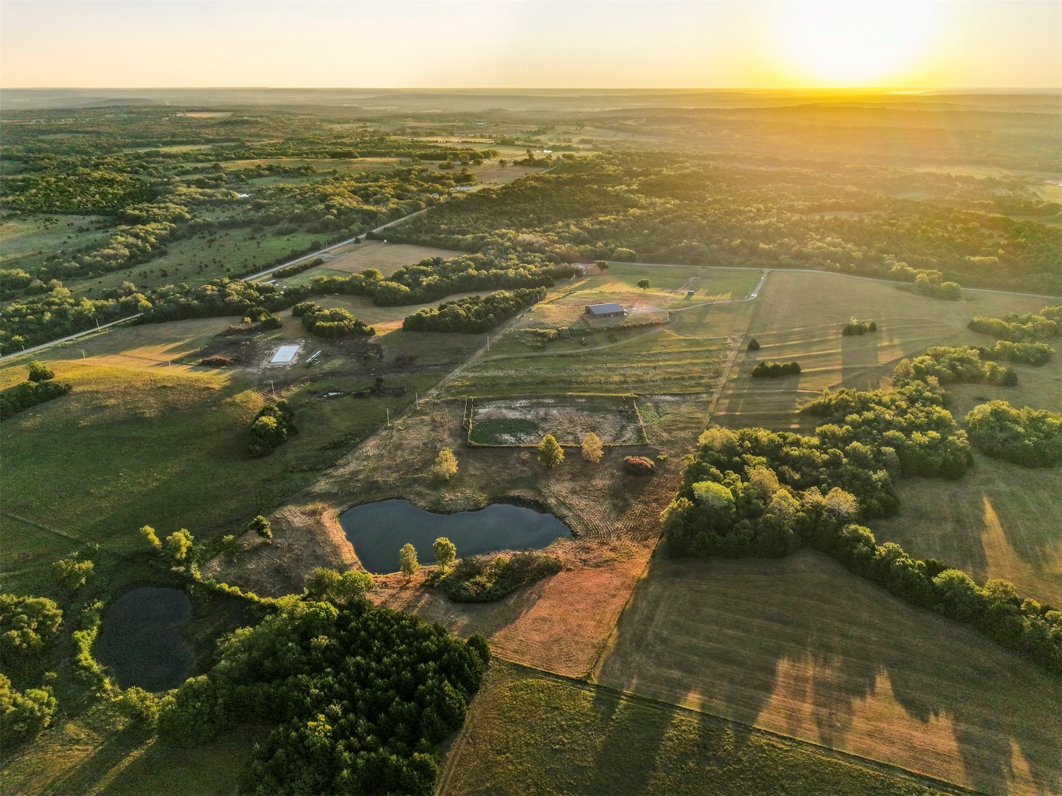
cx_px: 531
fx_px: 736
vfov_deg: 56.8
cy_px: 398
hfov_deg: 71.6
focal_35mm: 24
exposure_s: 1/3200
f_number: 1.8
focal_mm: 8.67
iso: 410
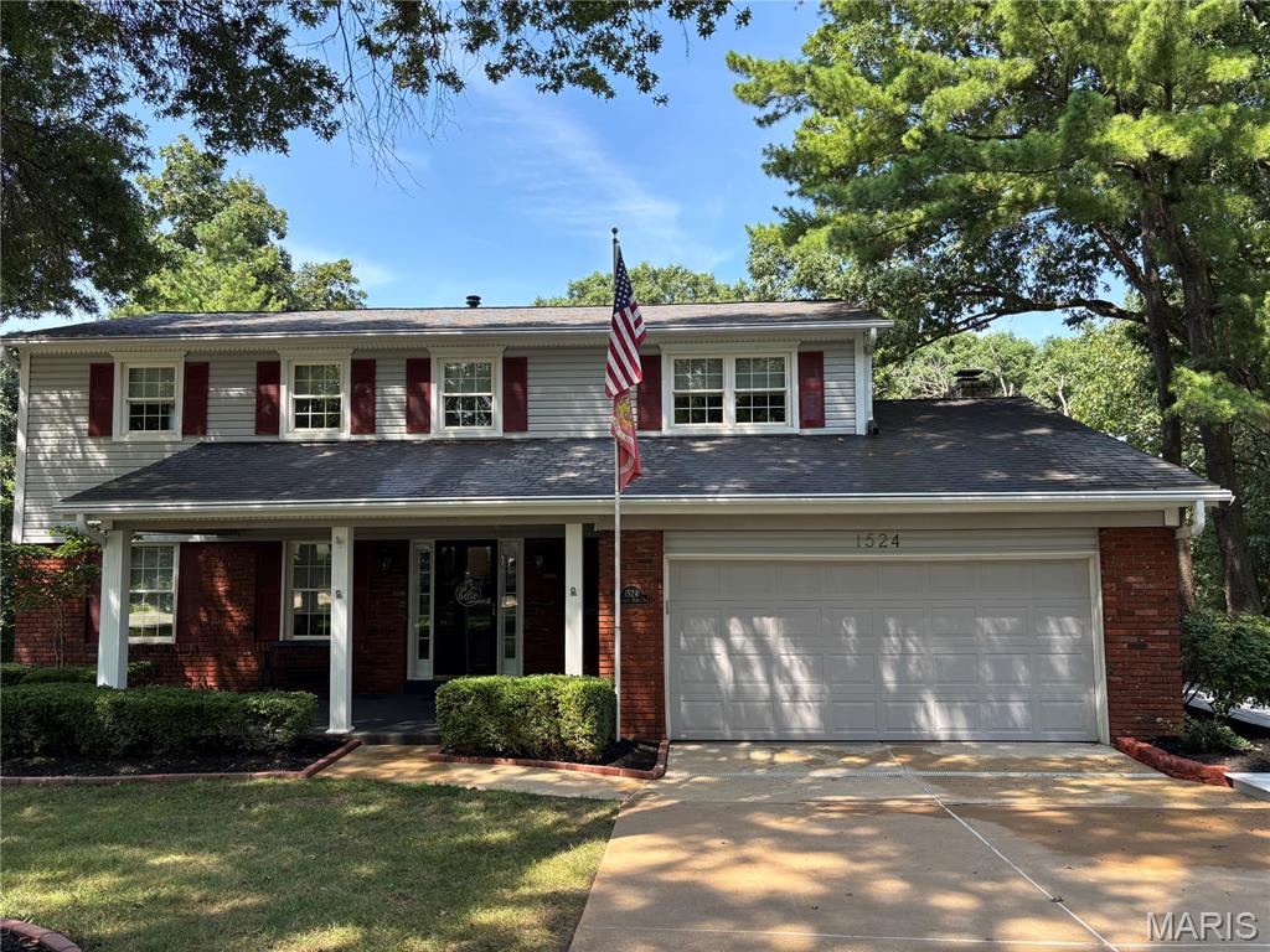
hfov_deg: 67.3
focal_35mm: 26
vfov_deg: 53.1
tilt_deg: +4.6
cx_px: 635
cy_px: 476
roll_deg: +1.2
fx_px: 954
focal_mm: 5.96
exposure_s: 1/654
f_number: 1.6
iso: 50
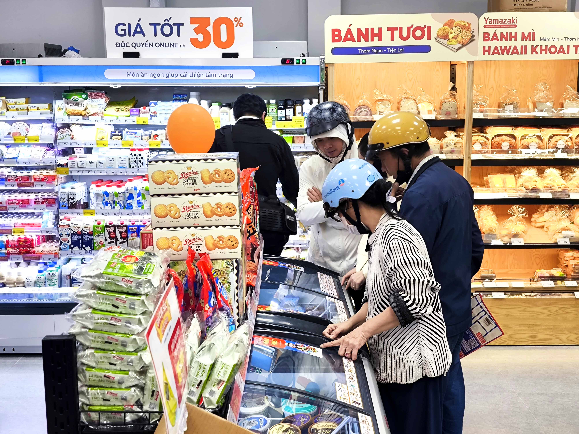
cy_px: 217
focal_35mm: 50
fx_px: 836
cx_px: 290
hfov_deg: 38.2
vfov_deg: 29.1
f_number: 1.9
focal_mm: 7.1
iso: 160
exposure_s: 1/100
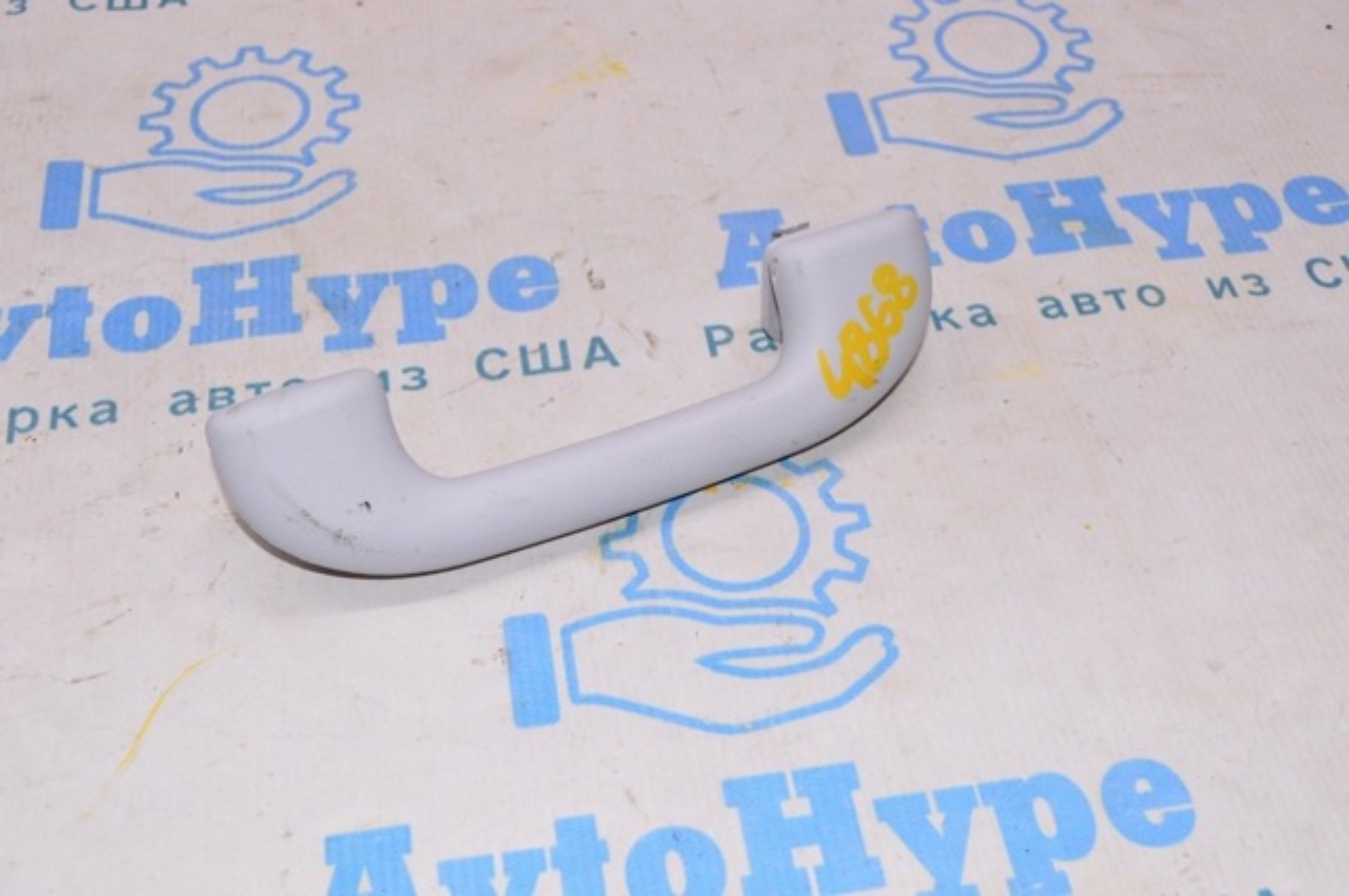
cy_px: 448
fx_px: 1740
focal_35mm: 46
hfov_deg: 42.4
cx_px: 674
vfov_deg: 28.9
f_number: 8
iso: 1600
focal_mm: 31
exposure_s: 1/160
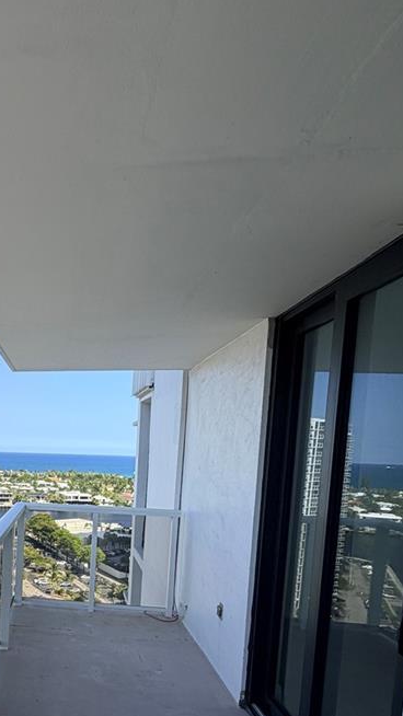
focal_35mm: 28
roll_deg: -3.0
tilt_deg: -4.0
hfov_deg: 36.1
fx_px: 532
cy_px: 496
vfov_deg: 65.5
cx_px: -25
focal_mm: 2.22
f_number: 2.2
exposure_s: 1/770
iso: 25
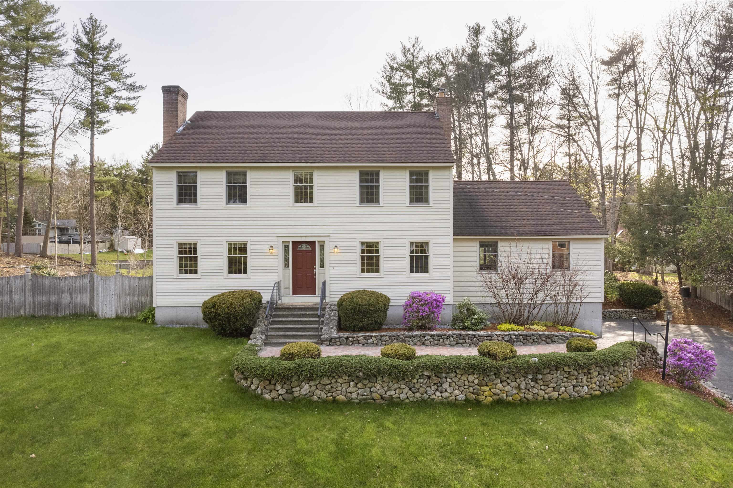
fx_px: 448
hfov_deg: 78.6
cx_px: 366
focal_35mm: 22
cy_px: 244
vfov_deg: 57.2
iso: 100
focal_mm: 8.38
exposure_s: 1/160
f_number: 2.8
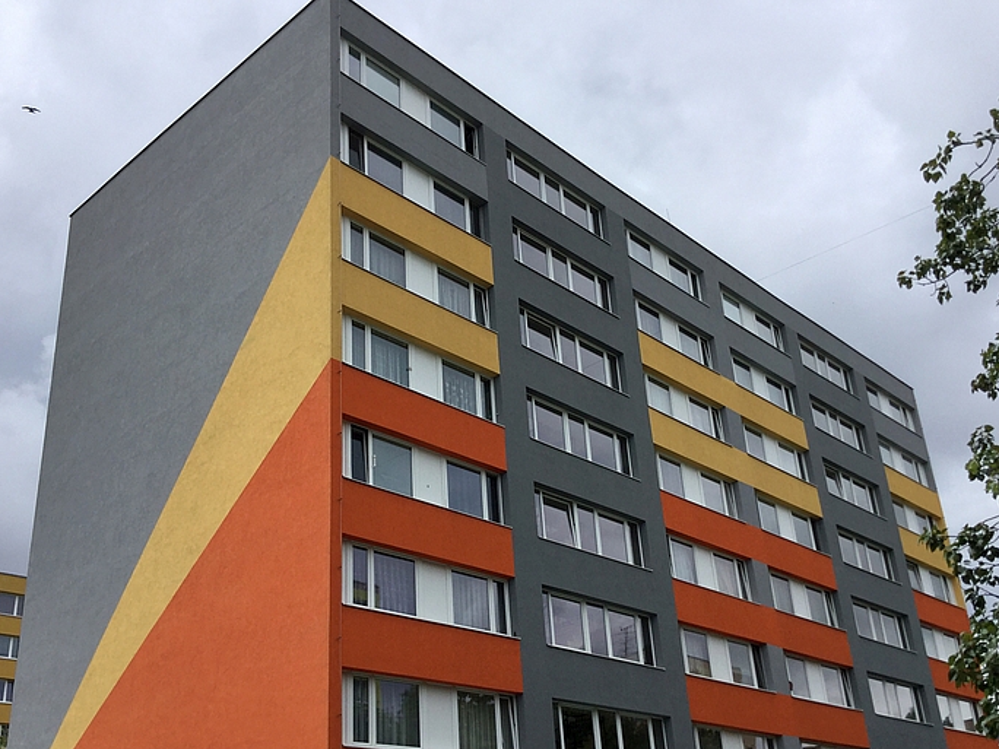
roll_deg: +1.9
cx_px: 500
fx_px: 1068
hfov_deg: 50.1
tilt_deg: +22.6
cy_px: 429
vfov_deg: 38.6
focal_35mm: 37
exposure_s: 1/1274
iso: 25
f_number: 2.4
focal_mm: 3.3
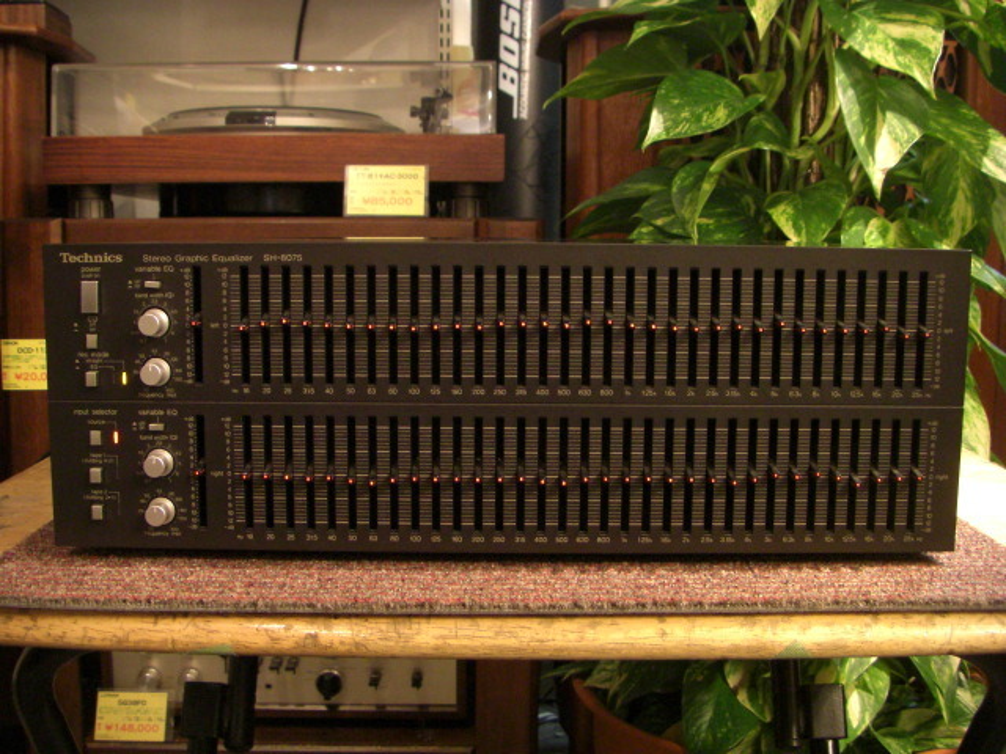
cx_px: 503
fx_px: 1104
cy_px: 377
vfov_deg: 37.7
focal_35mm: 38
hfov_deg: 49.0
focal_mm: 6.3
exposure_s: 1/8
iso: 400
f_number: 3.4
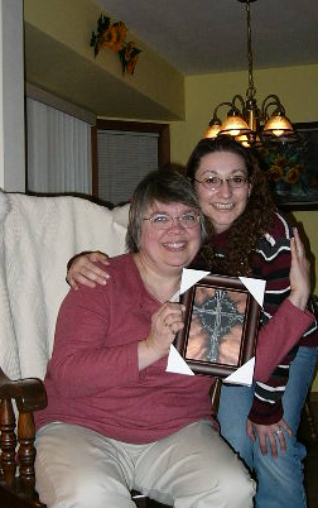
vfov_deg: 34.5
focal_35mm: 59
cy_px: 264
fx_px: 816
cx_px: 158
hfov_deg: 22.0
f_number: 2.8
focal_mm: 5.8
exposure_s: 1/60
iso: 100
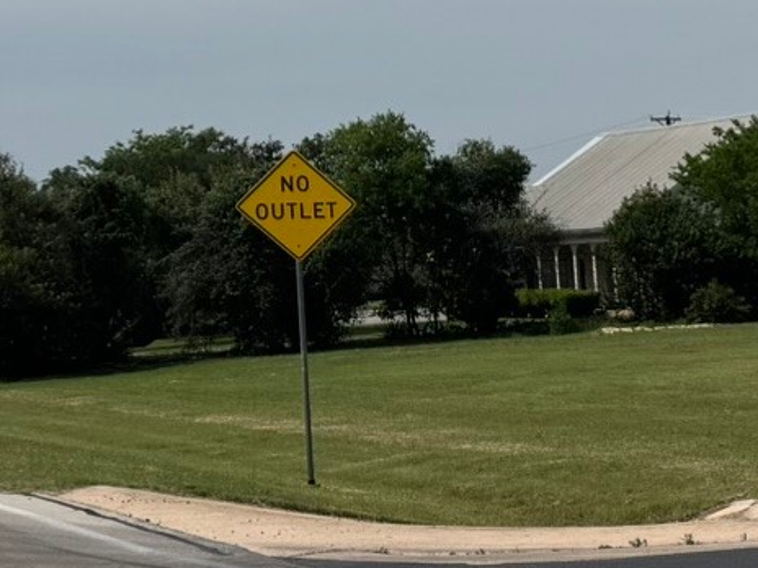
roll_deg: +3.2
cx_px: 1281
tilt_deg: -4.6
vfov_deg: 13.9
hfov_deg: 16.2
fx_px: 2321
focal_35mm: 106
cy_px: 374
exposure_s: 1/9009
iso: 80
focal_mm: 6.76
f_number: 1.78
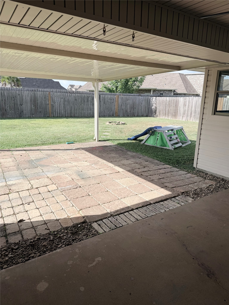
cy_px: 152
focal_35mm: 24
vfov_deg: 71.6
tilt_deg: -13.4
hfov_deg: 56.8
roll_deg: -1.3
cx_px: 114
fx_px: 212
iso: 80
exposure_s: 1/2169
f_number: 1.78
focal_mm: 6.76
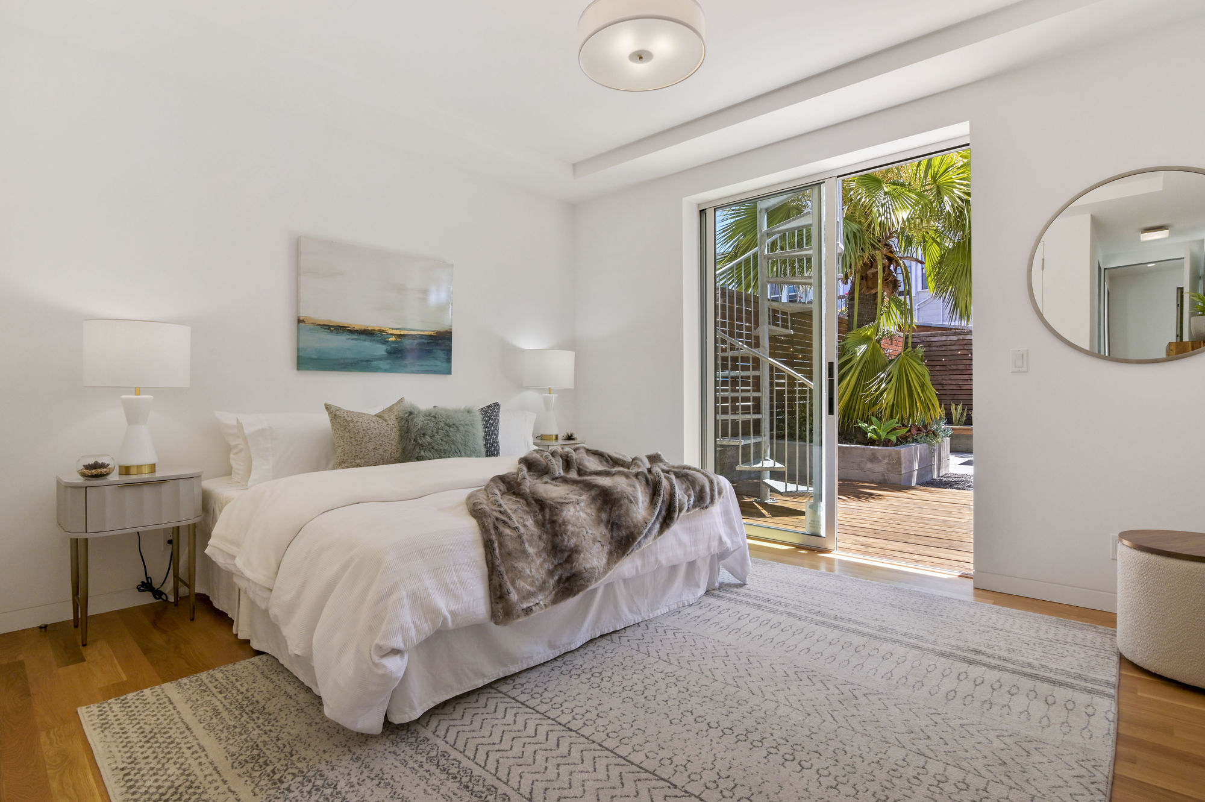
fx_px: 569
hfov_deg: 93.3
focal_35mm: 17
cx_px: 602
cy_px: 401
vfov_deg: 70.4
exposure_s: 1/100
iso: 400
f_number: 11
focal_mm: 17
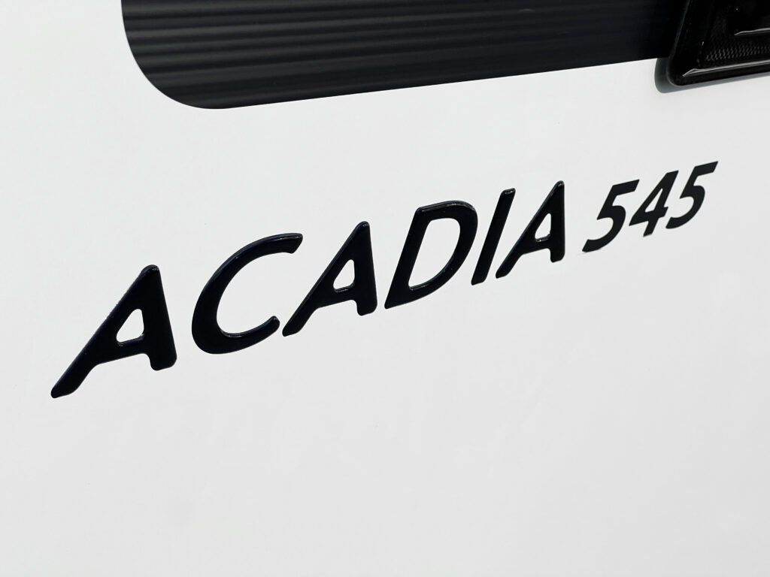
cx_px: 385
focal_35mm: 77
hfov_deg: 25.3
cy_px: 288
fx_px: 1713
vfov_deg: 19.1
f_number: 2.8
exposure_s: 1/1054
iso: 32
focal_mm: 9
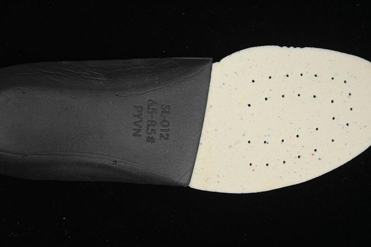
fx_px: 773
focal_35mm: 75
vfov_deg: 18.2
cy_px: 124
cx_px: 186
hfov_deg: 27.0
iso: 160
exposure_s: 1/80
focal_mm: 50
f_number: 7.1
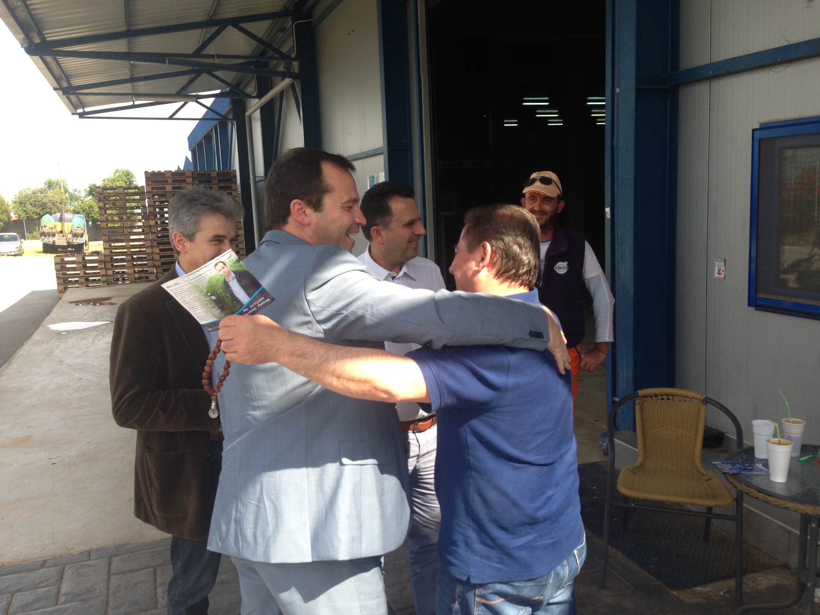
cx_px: 410
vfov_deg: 42.9
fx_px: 782
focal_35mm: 33
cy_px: 308
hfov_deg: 55.4
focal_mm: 4.13
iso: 64
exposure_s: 1/596
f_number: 2.4
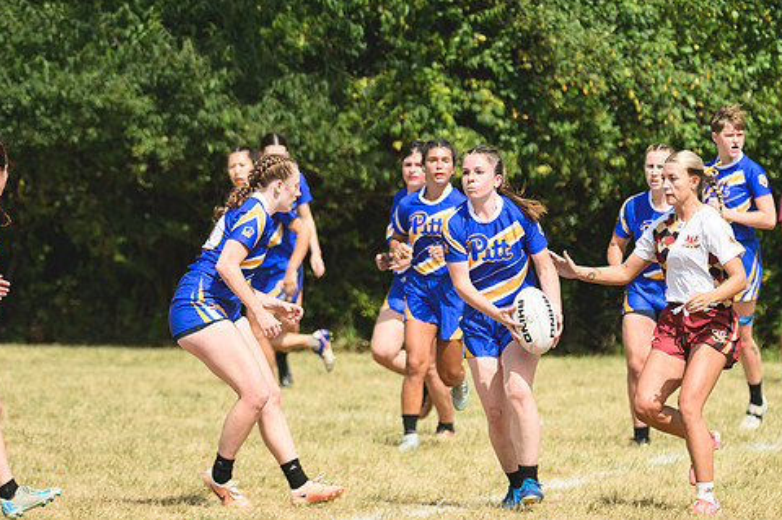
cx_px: 463
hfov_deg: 4.1
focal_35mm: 508
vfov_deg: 2.7
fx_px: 11023
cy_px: 207
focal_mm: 280
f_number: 5.6
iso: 200
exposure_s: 1/1000
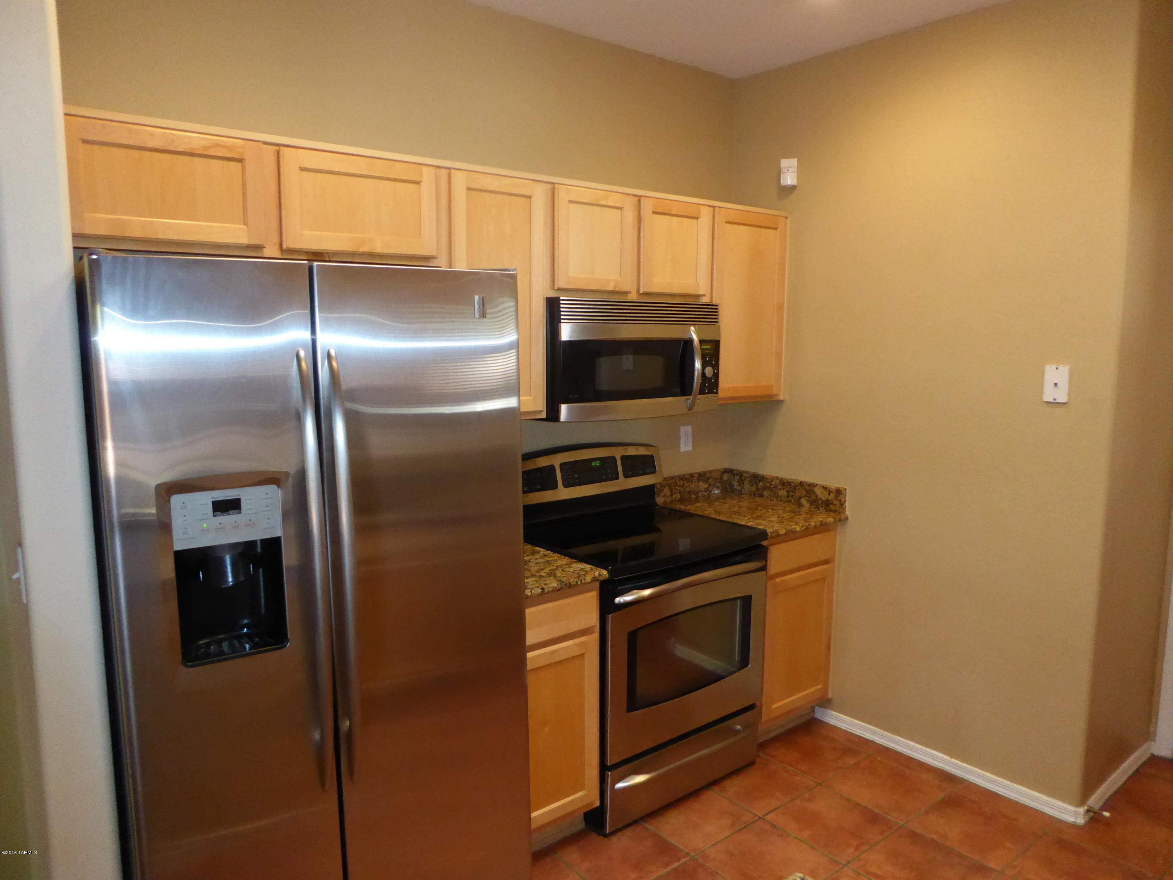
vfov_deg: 54.9
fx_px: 847
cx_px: 586
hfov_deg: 69.4
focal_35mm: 25
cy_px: 440
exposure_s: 1/60
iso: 800
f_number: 3.3
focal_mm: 4.3
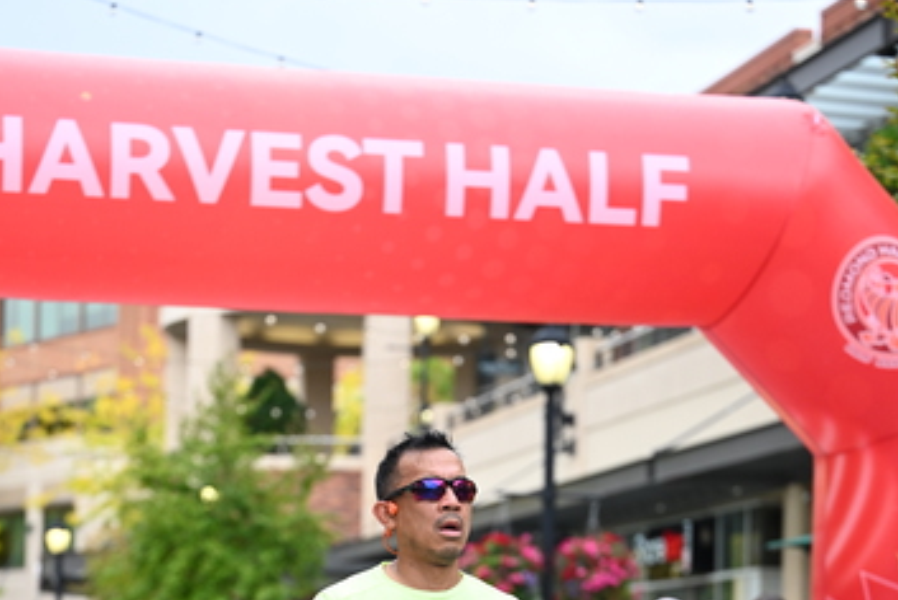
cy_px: 666
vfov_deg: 12.4
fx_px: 2721
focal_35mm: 109
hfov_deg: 18.7
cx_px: 436
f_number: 2.8
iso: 640
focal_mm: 70
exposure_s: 1/1600
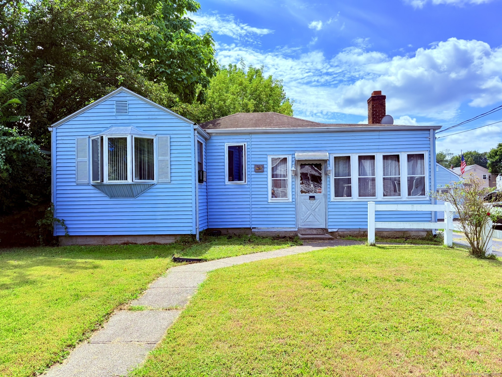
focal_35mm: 24
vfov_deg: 56.8
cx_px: 251
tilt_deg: +2.2
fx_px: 348
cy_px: 188
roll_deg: +0.5
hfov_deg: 71.6
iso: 100
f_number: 1.78
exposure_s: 1/1949
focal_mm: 6.76
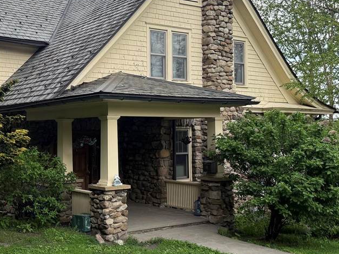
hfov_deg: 38.1
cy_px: 113
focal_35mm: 49
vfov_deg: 29.6
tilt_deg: +2.6
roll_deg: +0.0
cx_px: 91
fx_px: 480
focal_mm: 6.76
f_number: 1.78
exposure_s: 1/1337
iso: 100
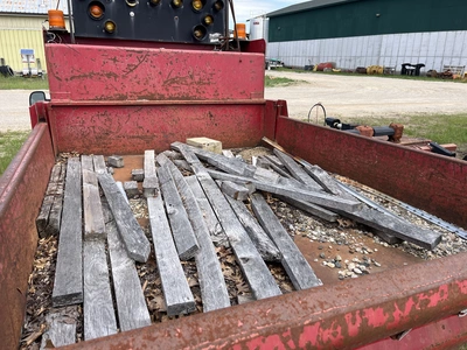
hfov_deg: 67.3
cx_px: 234
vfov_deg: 53.1
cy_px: 175
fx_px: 351
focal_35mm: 26
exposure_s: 1/1309
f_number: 1.6
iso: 50
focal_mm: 5.1
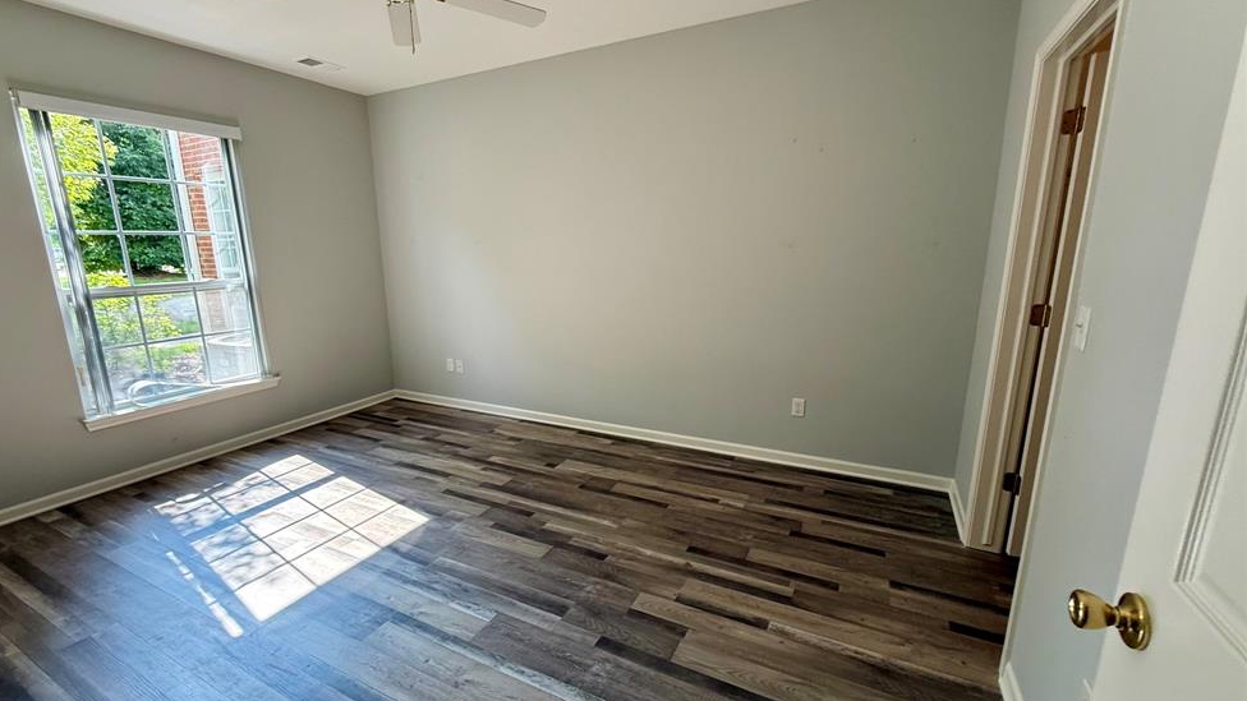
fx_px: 529
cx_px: 594
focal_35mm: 16
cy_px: 359
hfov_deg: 99.3
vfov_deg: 67.1
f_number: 2.2
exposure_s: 1/99
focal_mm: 2.22
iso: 100
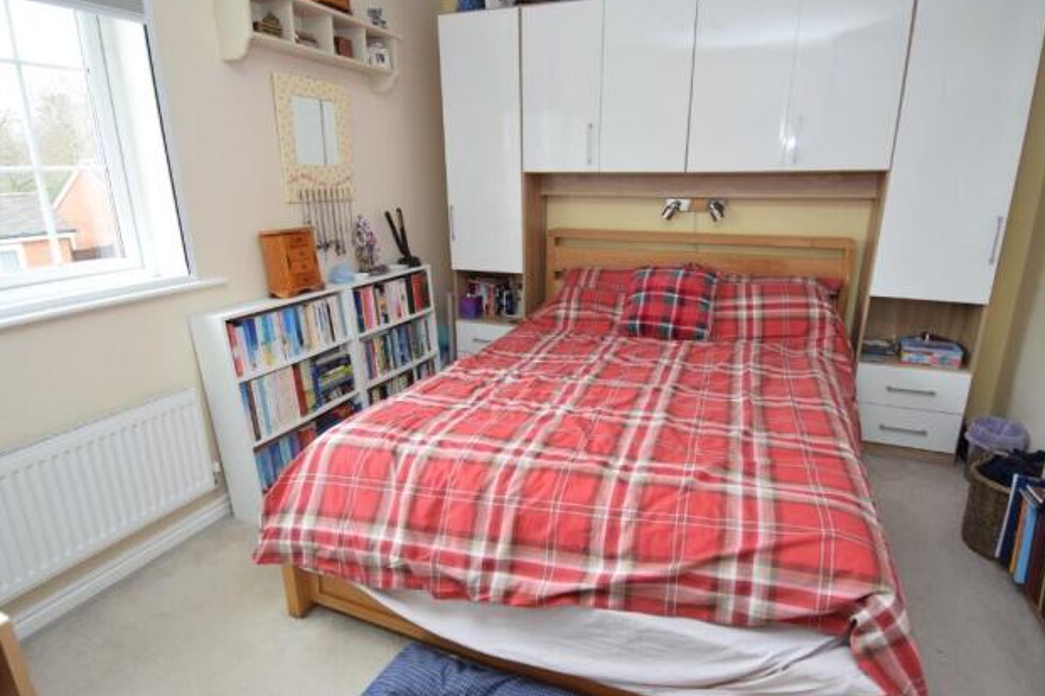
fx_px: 551
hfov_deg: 86.9
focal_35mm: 19
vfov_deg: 64.5
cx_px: 533
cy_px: 343
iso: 900
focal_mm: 12
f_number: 4
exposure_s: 1/60
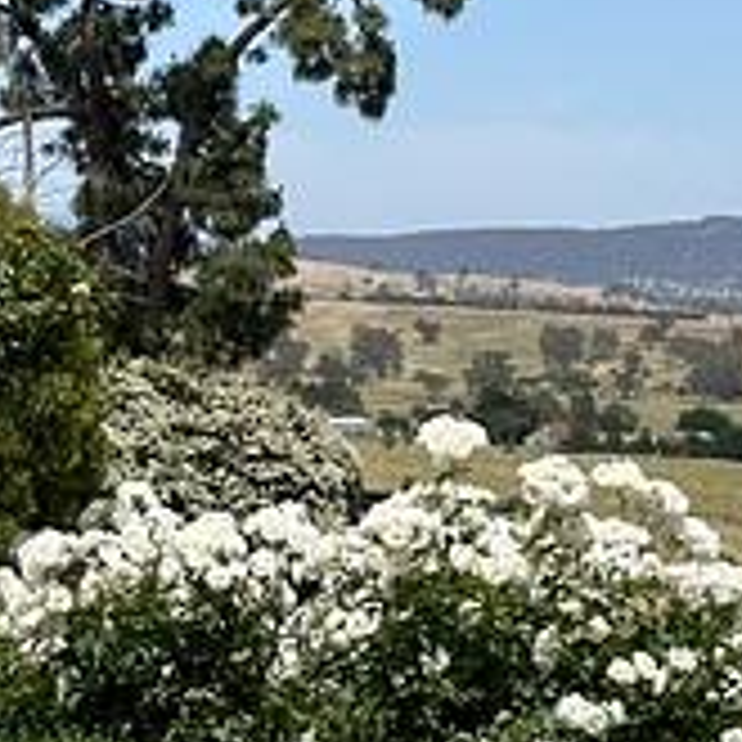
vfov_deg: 10.9
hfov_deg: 10.9
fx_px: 3880
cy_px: 115
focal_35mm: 160
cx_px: 625
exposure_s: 1/5263
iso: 64
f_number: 1.78
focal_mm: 6.86
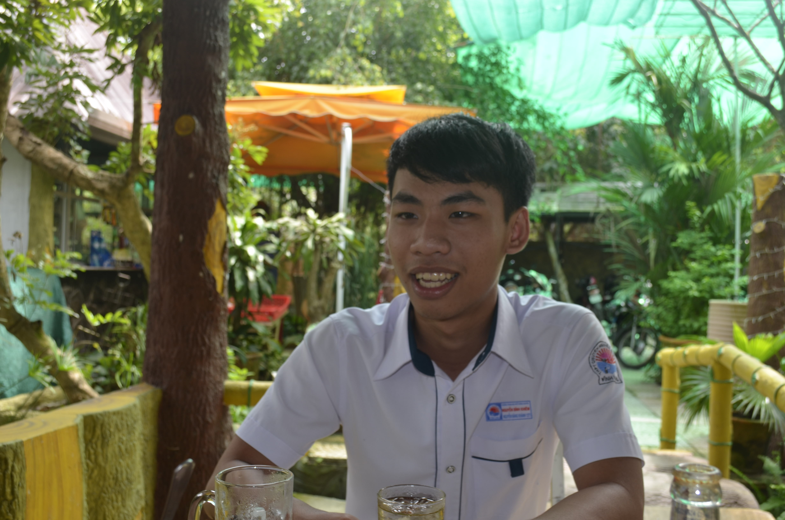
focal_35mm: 36
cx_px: 392
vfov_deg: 36.7
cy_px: 260
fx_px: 783
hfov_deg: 53.2
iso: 100
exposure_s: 1/30
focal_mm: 24
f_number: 5.6
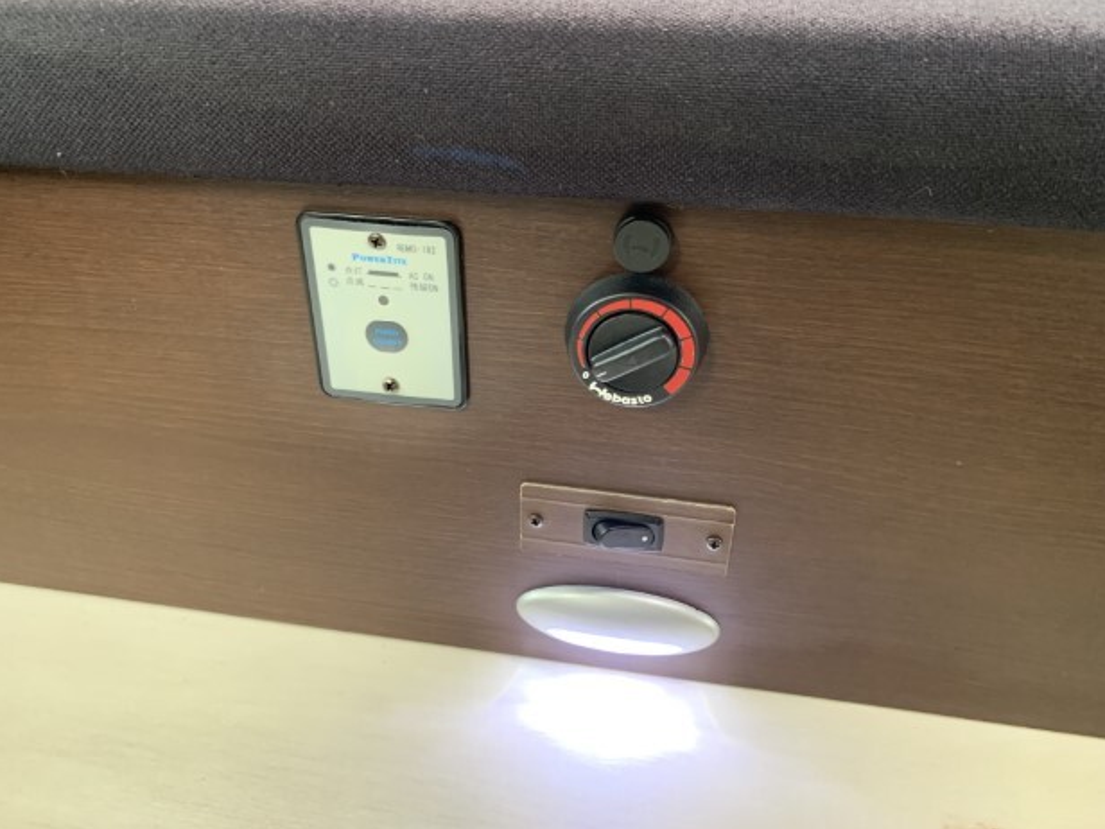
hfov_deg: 65.3
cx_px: 538
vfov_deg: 51.4
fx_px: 862
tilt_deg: -31.8
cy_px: 413
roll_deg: -2.0
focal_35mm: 27
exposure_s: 1/45
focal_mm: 4.25
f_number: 1.8
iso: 400
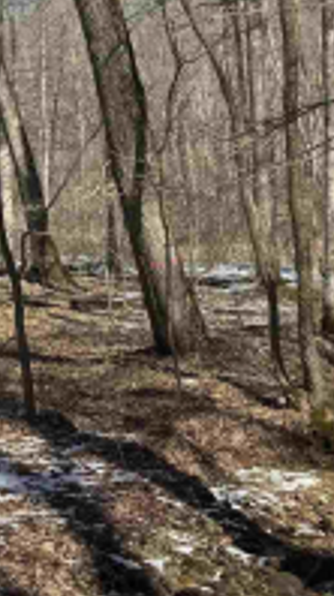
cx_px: 531
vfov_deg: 24.1
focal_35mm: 88
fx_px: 1389
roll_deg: +0.5
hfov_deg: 12.8
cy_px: 388
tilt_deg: -6.5
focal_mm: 6.76
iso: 80
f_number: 1.78
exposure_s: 1/2710
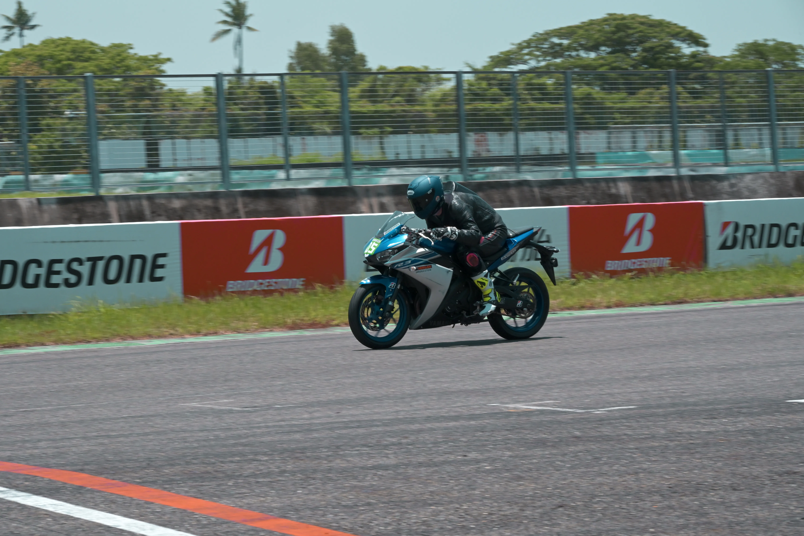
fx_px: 2680
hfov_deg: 17.1
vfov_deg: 11.4
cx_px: 402
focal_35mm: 120
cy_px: 268
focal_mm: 120
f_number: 18
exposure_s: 1/1000
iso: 1600
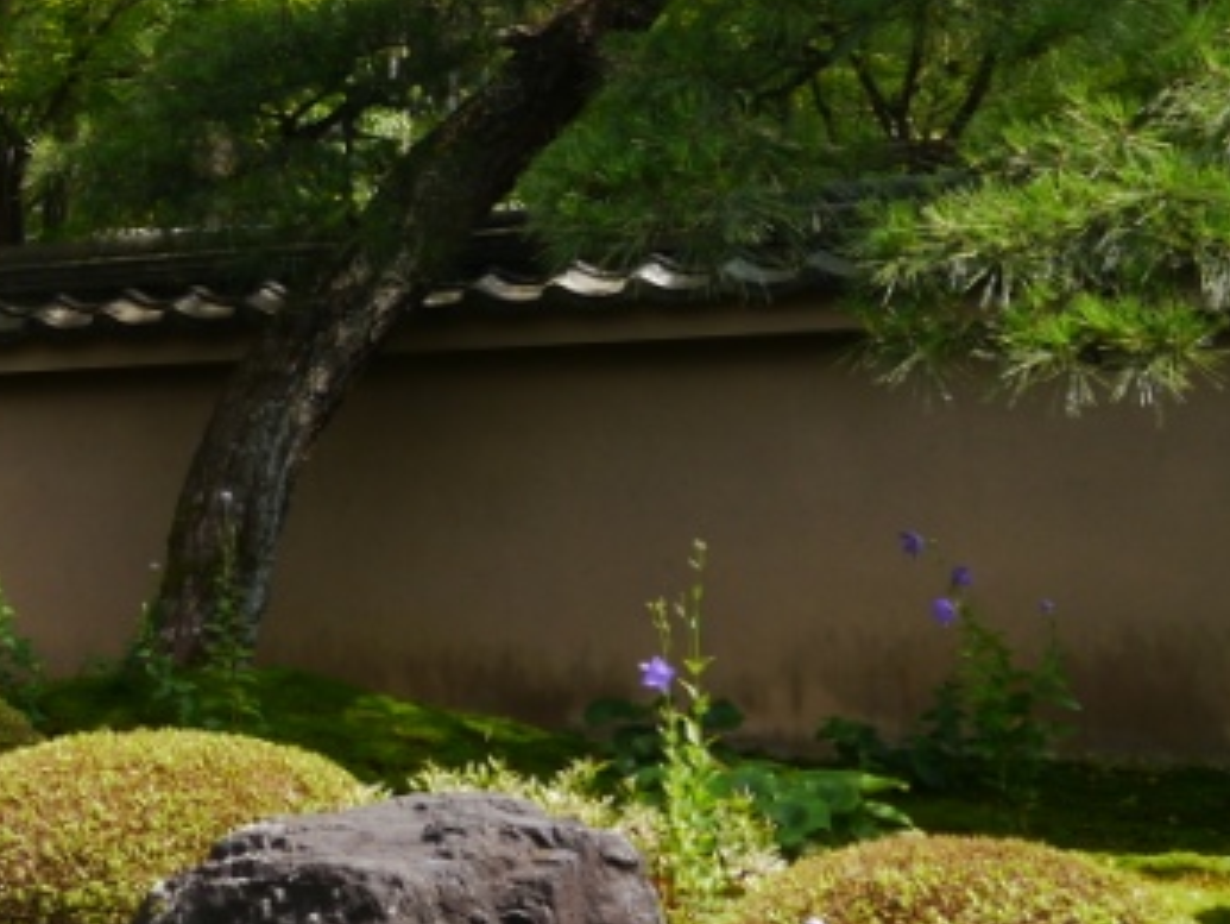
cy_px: -228
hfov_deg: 19.9
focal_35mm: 89
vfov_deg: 15.9
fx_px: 3164
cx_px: -453
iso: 160
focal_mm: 15
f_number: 5.6
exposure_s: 1/320
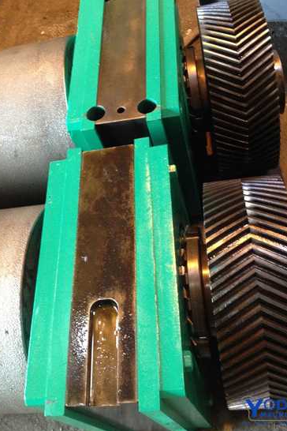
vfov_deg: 48.4
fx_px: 478
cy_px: 198
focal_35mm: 40
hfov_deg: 33.4
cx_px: 142
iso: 250
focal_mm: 4.28
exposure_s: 1/20
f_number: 2.4
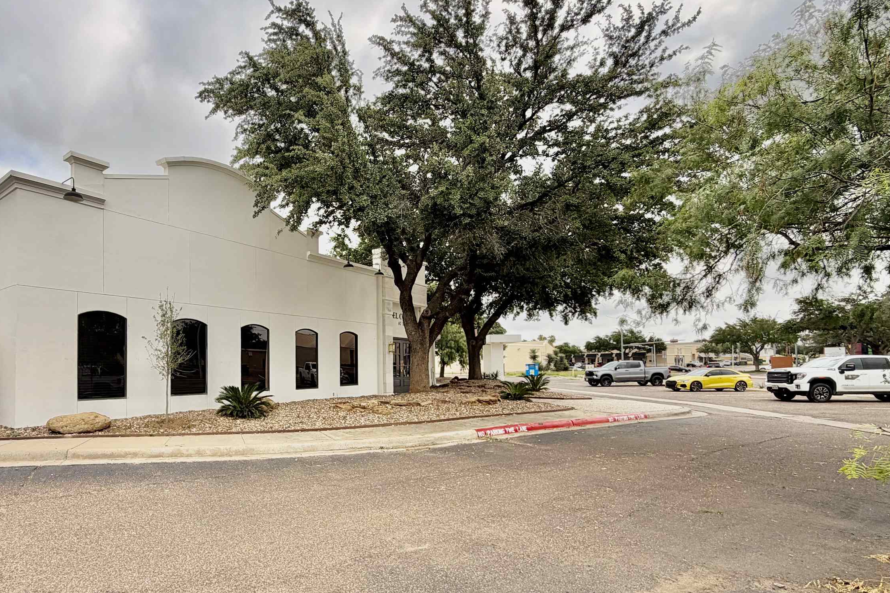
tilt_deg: +1.4
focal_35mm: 20
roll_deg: +0.7
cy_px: 355
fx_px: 494
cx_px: 316
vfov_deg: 61.4
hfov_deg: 81.9
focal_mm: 2.22
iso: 20
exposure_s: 1/888
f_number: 2.2
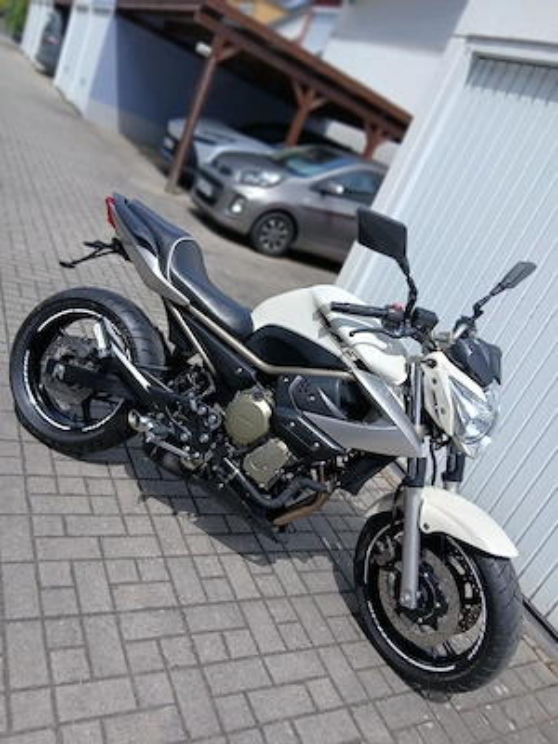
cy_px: 372
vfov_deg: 67.3
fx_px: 559
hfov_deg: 53.1
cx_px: 279
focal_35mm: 26
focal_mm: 3.98
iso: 20
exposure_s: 1/500
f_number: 1.8
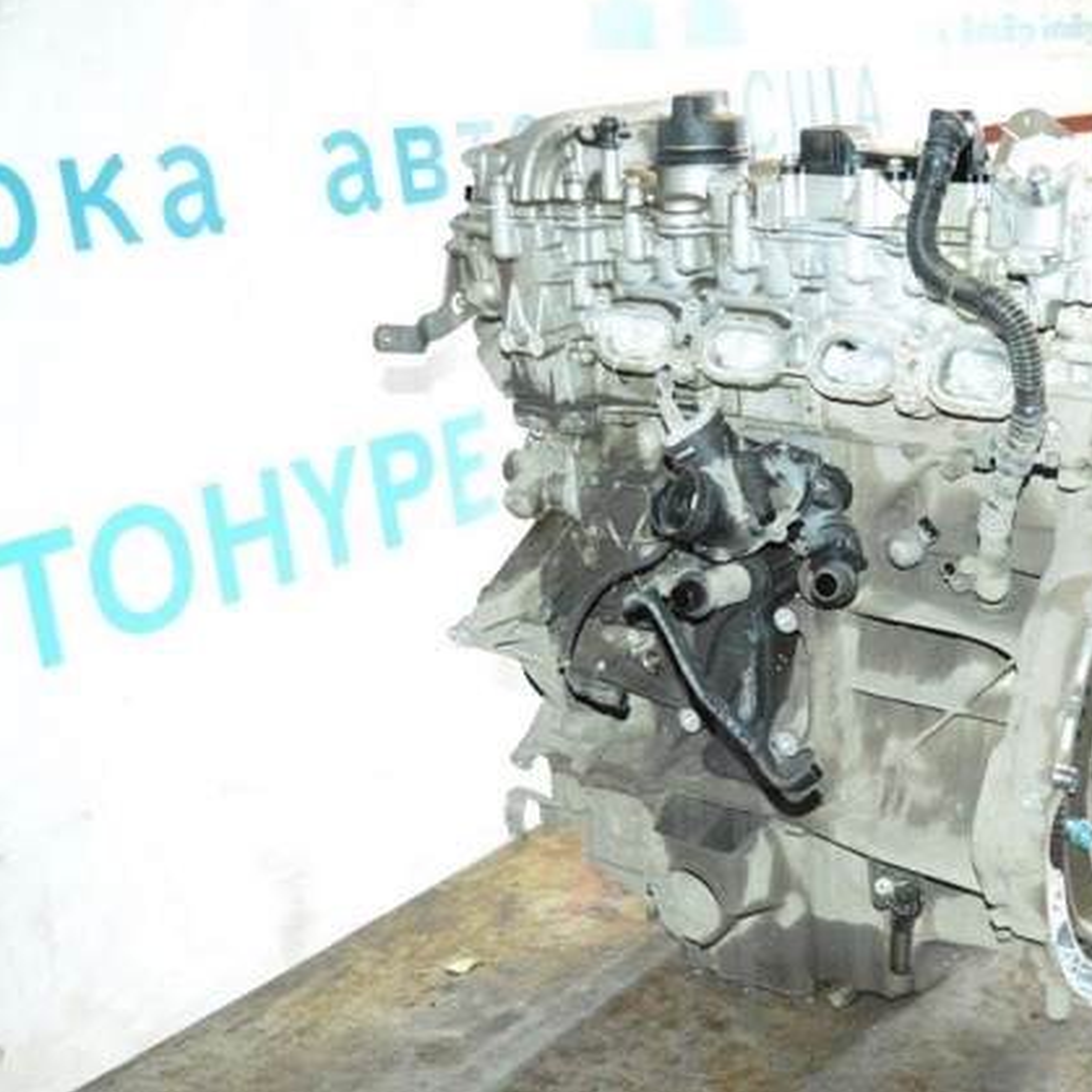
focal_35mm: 49
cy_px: 541
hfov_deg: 34.3
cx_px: 790
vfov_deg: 34.9
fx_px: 1736
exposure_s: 1/200
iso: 6400
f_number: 4
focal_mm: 25
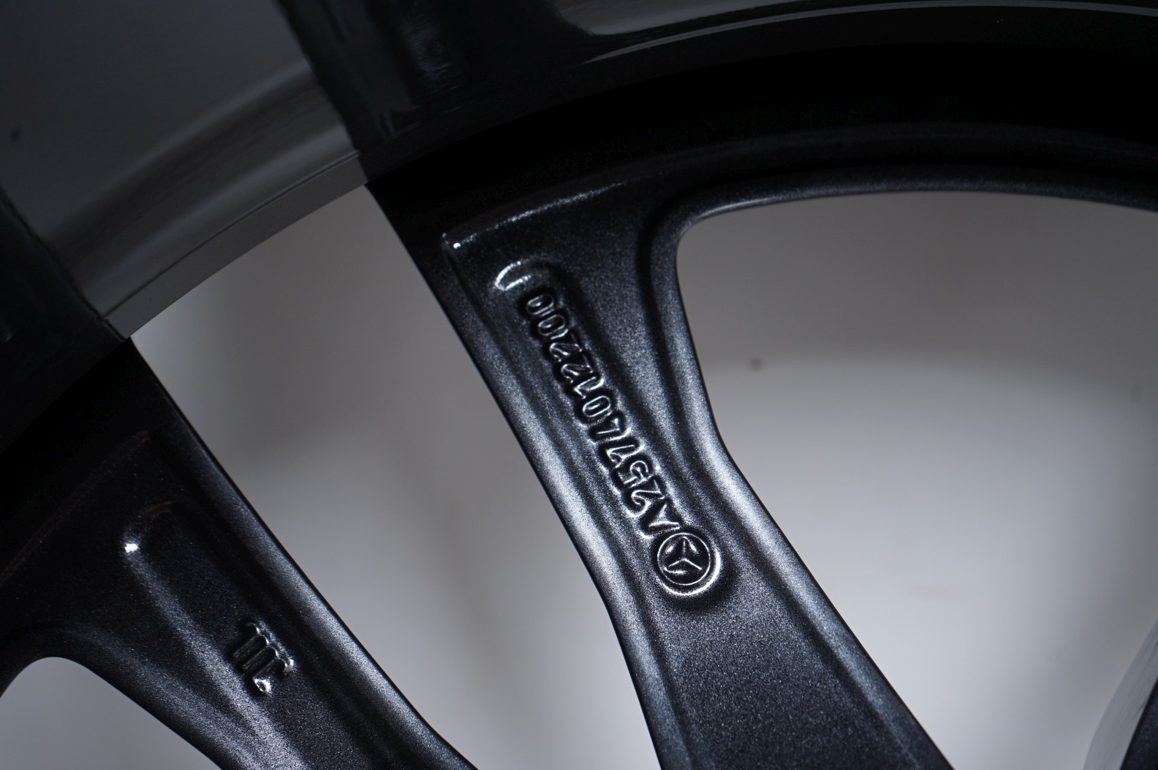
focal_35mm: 53
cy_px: 385
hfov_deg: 37.5
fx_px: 1703
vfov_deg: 25.5
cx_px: 579
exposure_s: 1/125
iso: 250
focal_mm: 53
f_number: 5.6
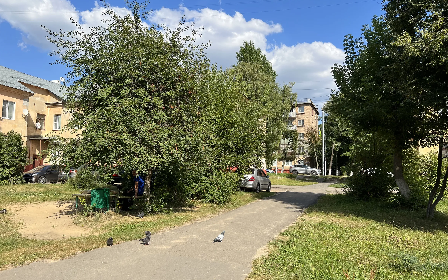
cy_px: 157
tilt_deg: +5.7
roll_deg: -1.2
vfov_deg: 44.5
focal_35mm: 28
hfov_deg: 66.5
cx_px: 226
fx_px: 342
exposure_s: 1/3257
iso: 50
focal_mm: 5.7
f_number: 1.5
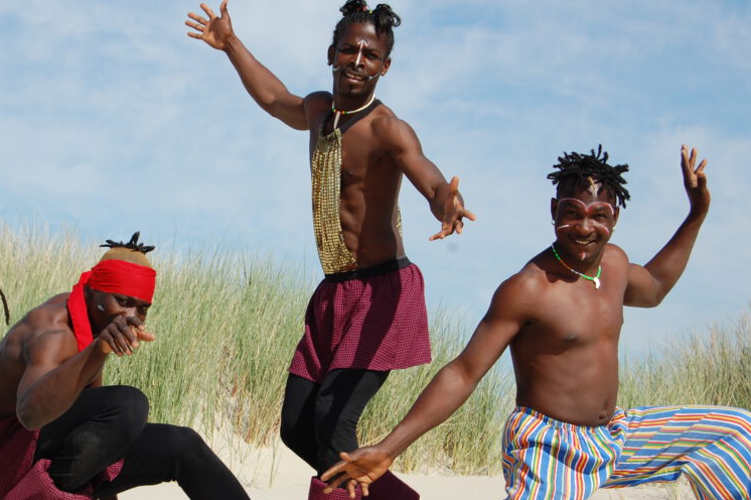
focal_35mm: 103
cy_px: 297
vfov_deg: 13.3
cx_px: 246
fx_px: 2147
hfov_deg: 19.8
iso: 200
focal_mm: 50
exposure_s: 1/400
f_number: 10
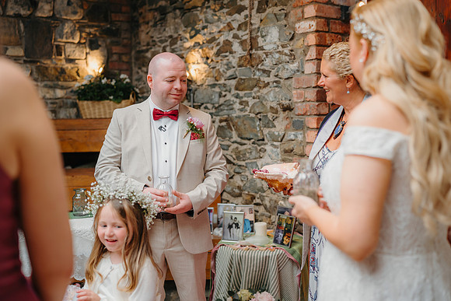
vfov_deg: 32.7
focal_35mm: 41
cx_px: 255
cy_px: 145
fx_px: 512
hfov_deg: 47.4
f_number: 1.8
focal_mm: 35
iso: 100
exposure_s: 1/200
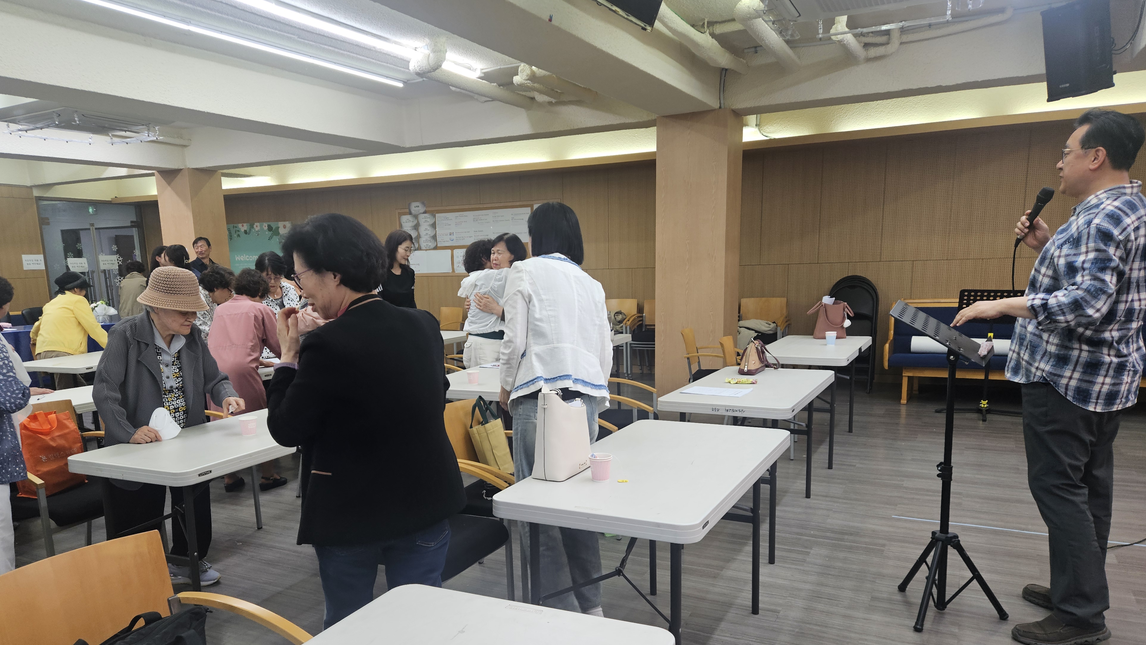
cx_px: 552
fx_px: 790
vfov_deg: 44.1
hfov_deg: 71.9
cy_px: 397
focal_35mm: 26
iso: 80
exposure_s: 1/120
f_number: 1.8
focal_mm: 5.4
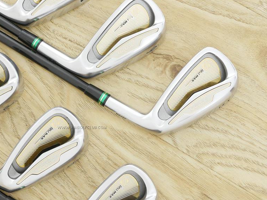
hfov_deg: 23.1
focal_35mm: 84
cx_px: 82
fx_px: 648
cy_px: 96
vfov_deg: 17.6
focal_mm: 25
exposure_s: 1/40
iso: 1600
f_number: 4.5
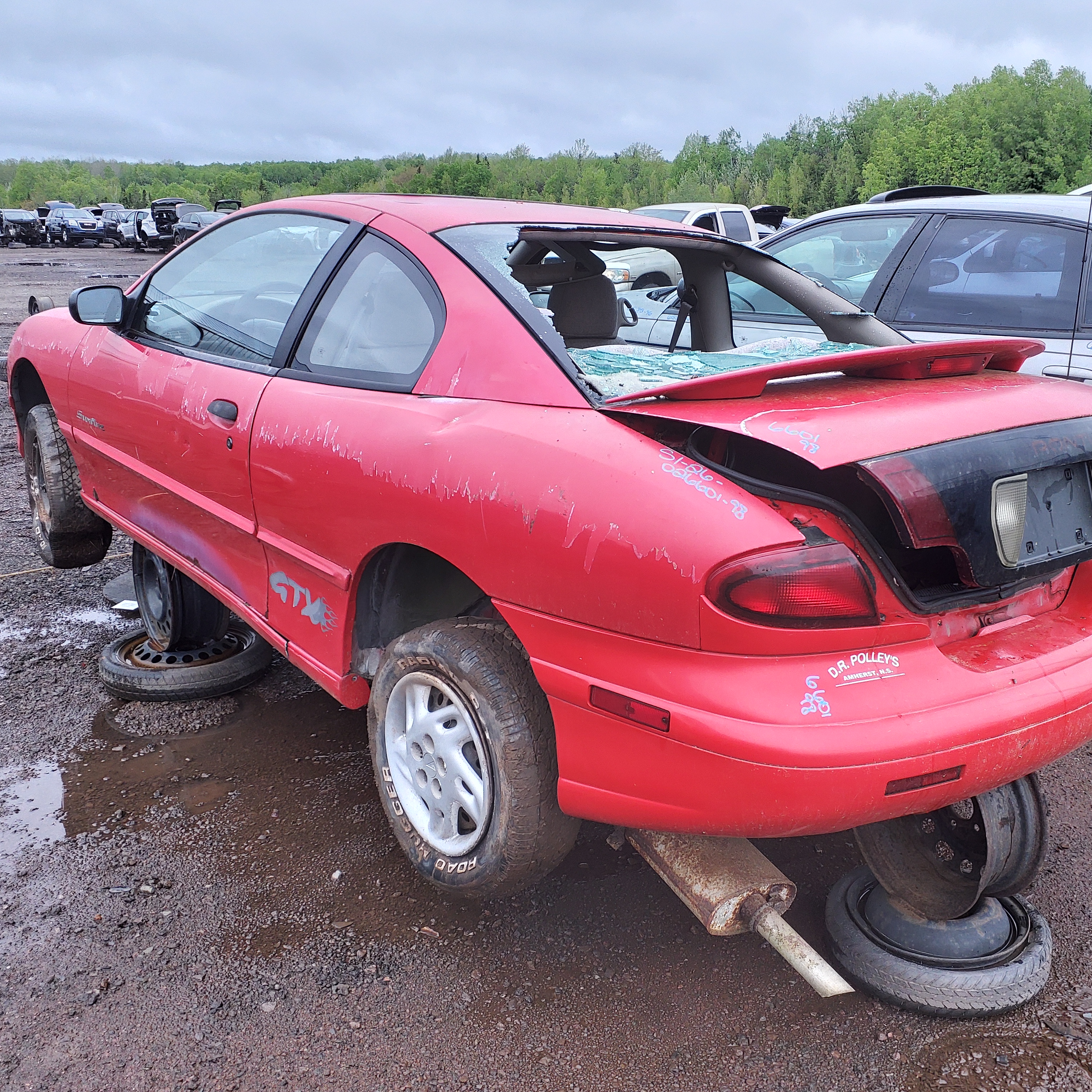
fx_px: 1106
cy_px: 550
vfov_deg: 52.5
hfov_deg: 52.3
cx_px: 642
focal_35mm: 31
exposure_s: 1/120
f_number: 1.9
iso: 64
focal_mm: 3.58
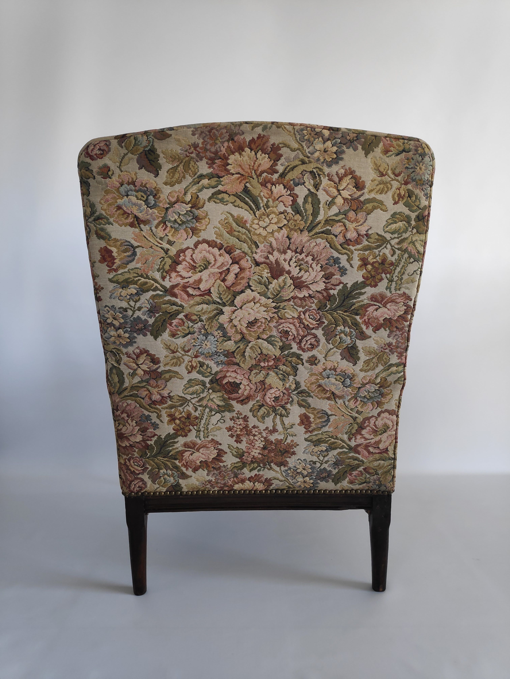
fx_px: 393
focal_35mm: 20
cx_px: 255
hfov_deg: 66.0
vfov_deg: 81.7
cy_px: 340
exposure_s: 1/100
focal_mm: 3.94
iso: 353
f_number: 1.9
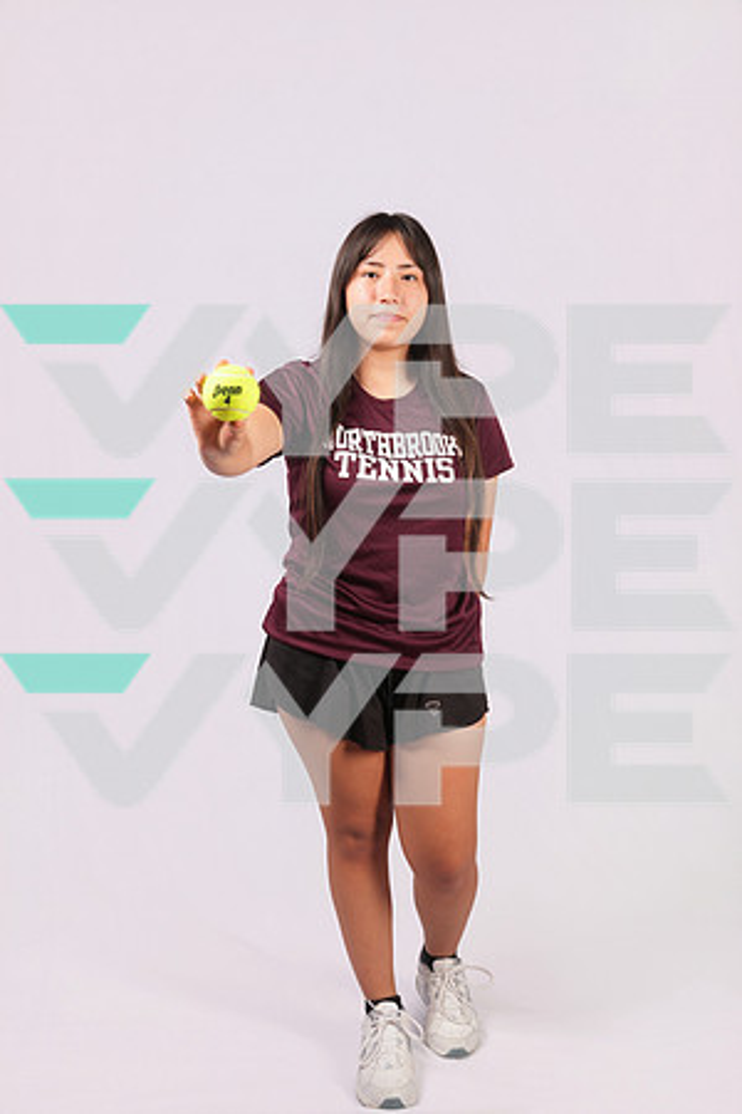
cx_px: 371
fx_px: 1082
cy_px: 557
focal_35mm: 35
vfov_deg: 54.4
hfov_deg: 37.9
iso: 160
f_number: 5.6
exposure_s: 1/125
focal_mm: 35
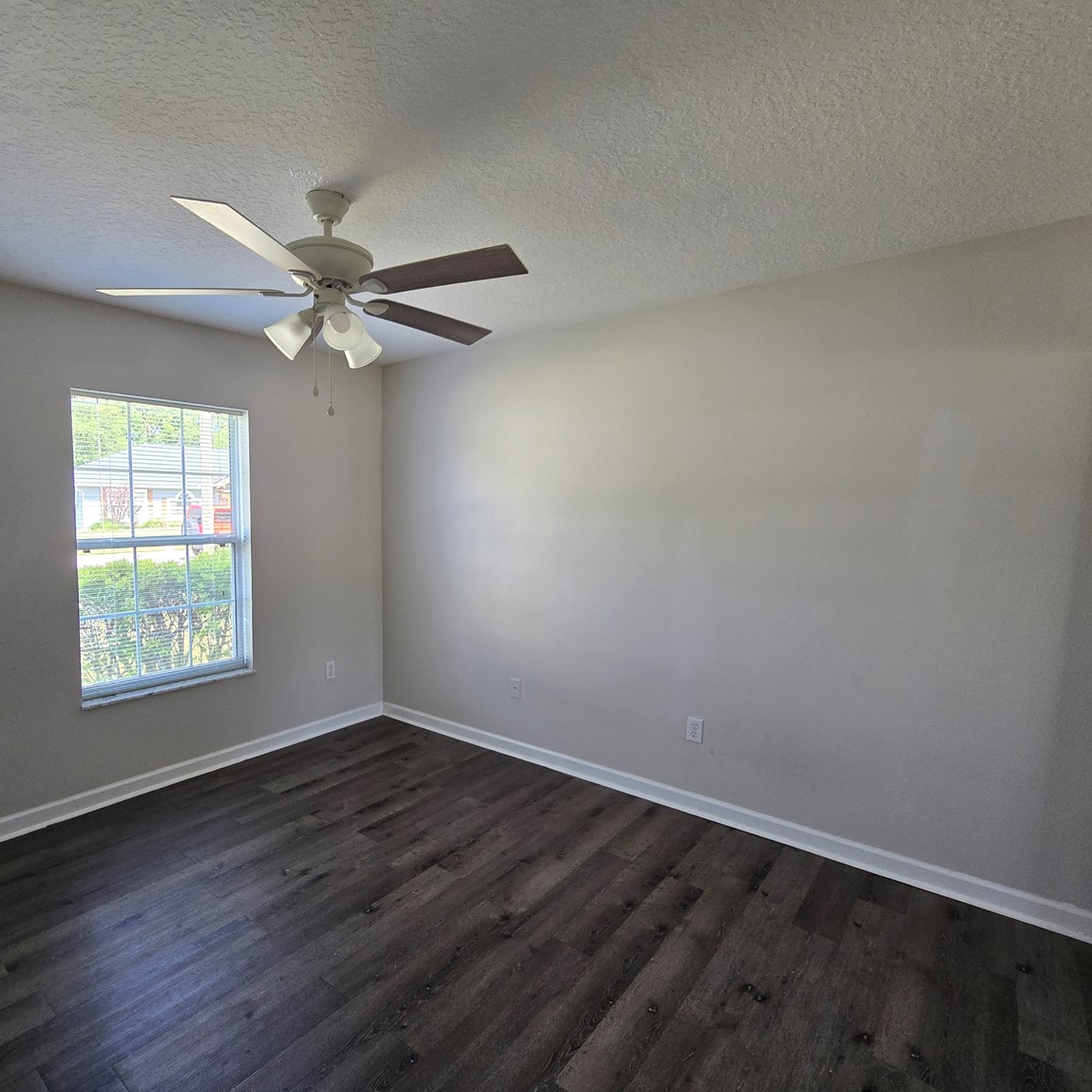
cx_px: 485
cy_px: 542
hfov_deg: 87.1
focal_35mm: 16
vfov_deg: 87.4
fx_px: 571
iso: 125
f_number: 2.2
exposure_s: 1/60
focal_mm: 2.2
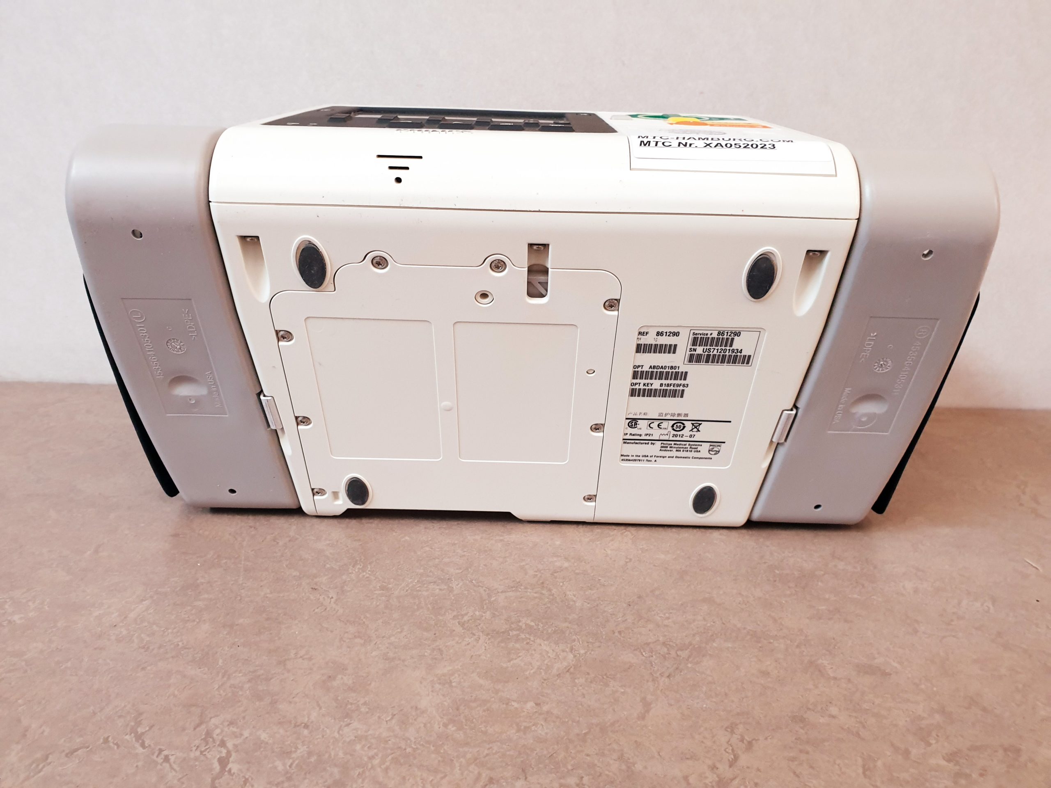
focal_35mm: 26
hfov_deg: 67.3
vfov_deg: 53.1
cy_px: 394
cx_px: 526
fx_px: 789
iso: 320
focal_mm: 4.3
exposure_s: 1/50
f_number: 2.4
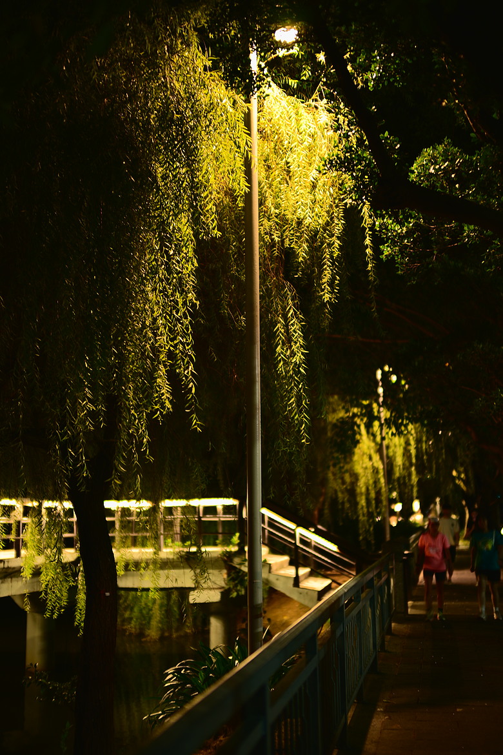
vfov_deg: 43.6
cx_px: 252
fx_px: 943
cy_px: 378
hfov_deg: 29.9
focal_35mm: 45
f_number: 0.95
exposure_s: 1/8
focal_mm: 45
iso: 100
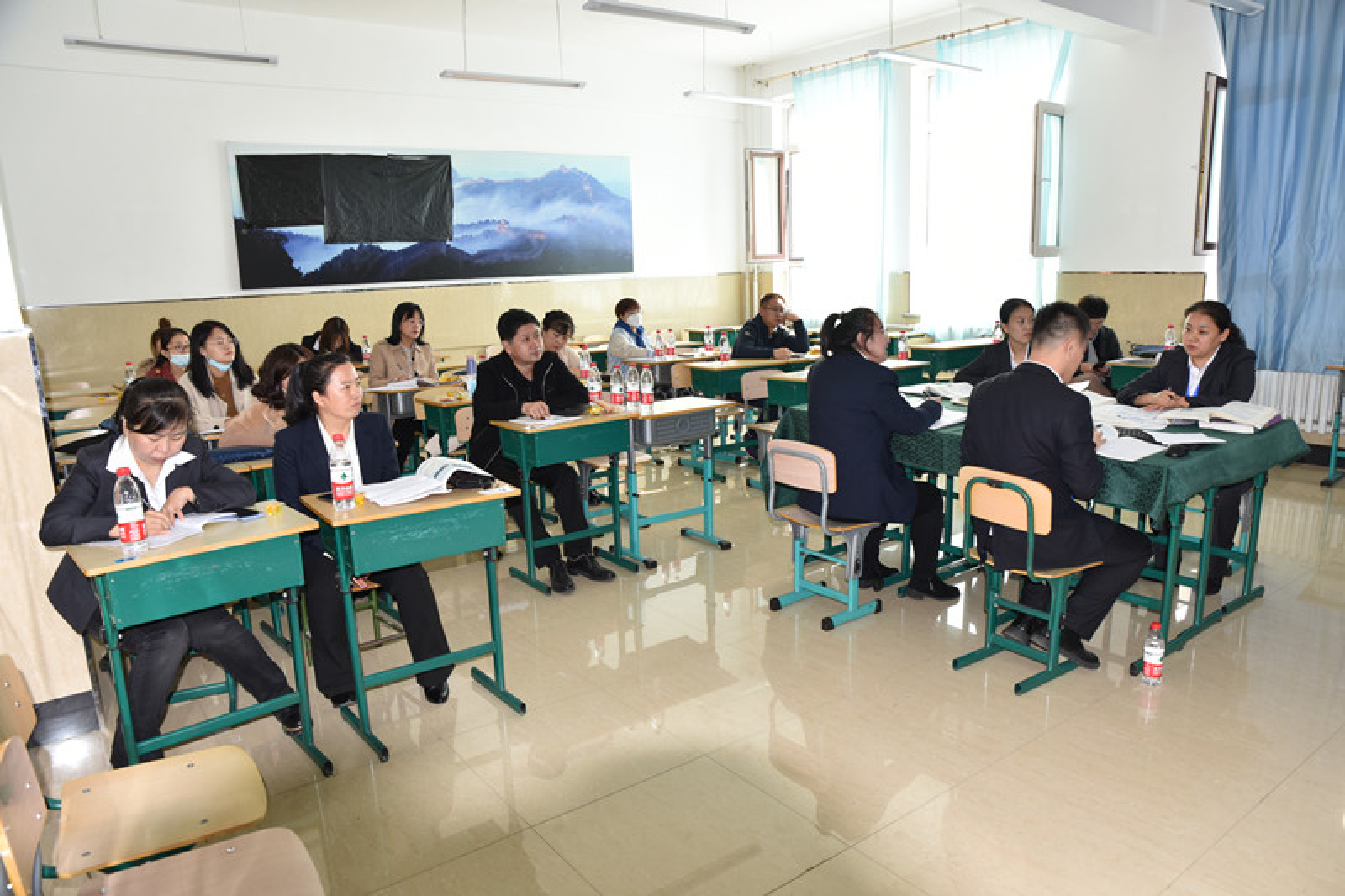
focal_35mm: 24
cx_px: 672
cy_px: 448
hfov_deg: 73.8
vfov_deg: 53.1
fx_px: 896
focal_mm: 24
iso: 400
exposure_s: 1/100
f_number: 4
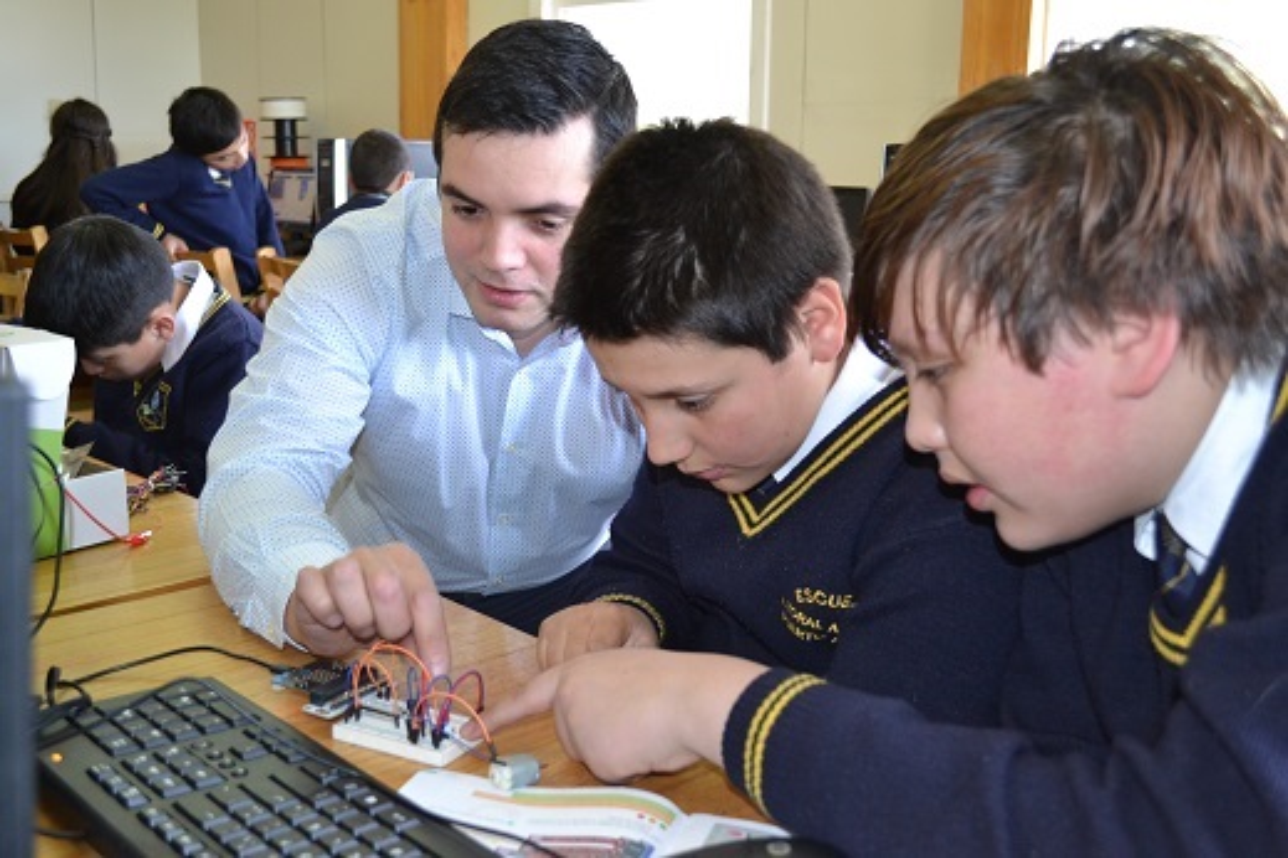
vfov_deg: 36.9
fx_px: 1288
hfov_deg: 53.1
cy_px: 429
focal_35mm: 36
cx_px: 644
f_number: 4
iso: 900
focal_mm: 24
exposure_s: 1/60
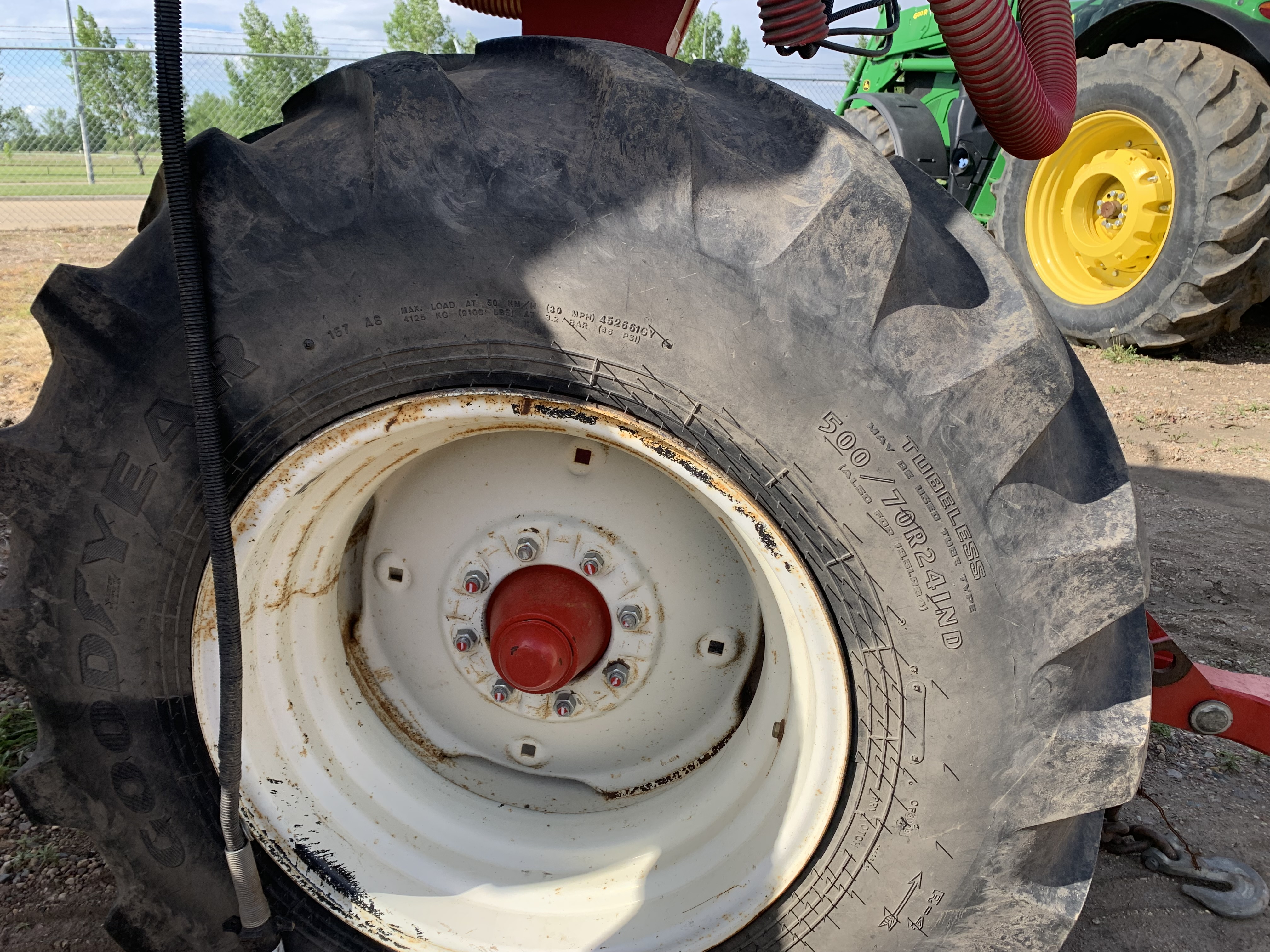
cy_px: 476
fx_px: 954
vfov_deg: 53.1
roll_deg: -0.3
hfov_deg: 67.3
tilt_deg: -17.0
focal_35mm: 26
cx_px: 635
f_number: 1.8
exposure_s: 1/1032
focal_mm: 4.25
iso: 25
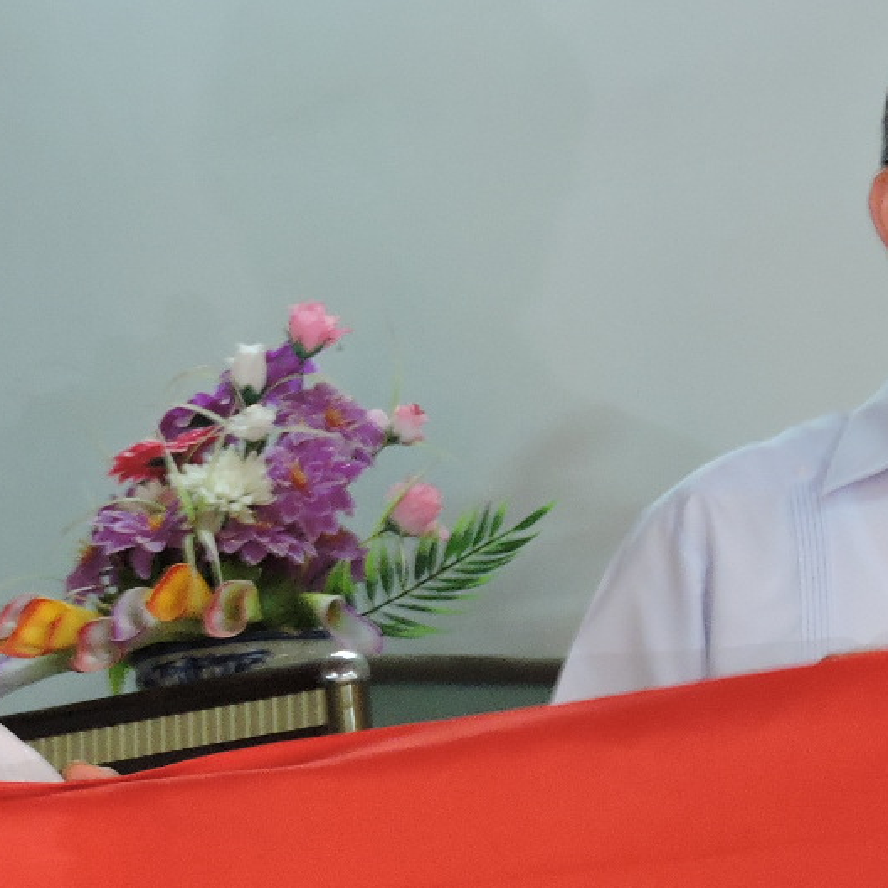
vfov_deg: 10.0
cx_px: 247
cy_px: 806
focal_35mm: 174
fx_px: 5050
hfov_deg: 10.0
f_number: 4.2
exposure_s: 1/10
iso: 400
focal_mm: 11.6
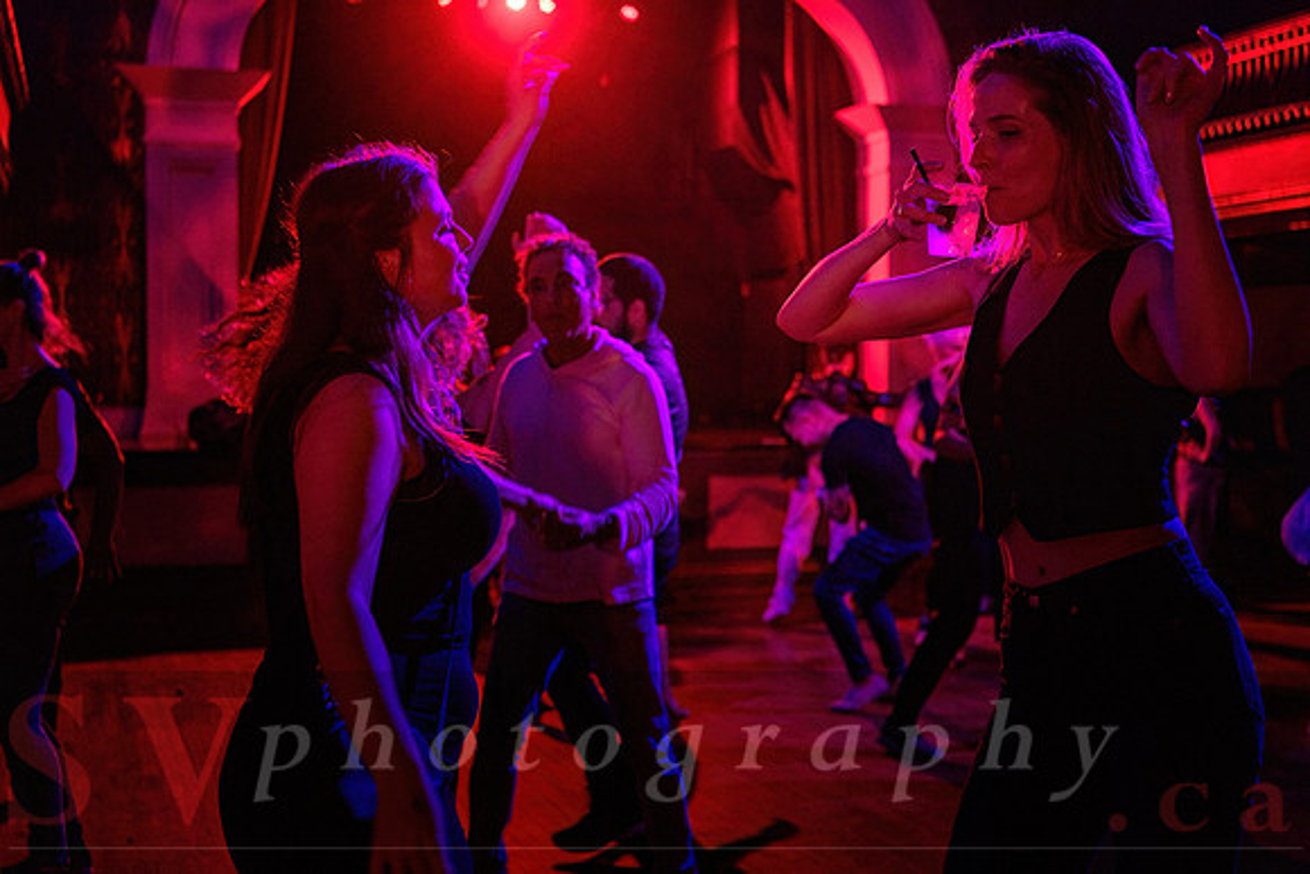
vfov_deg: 26.6
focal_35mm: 51
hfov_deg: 39.1
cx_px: 696
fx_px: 1845
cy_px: 394
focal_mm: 46
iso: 1000
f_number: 2.8
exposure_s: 1/80
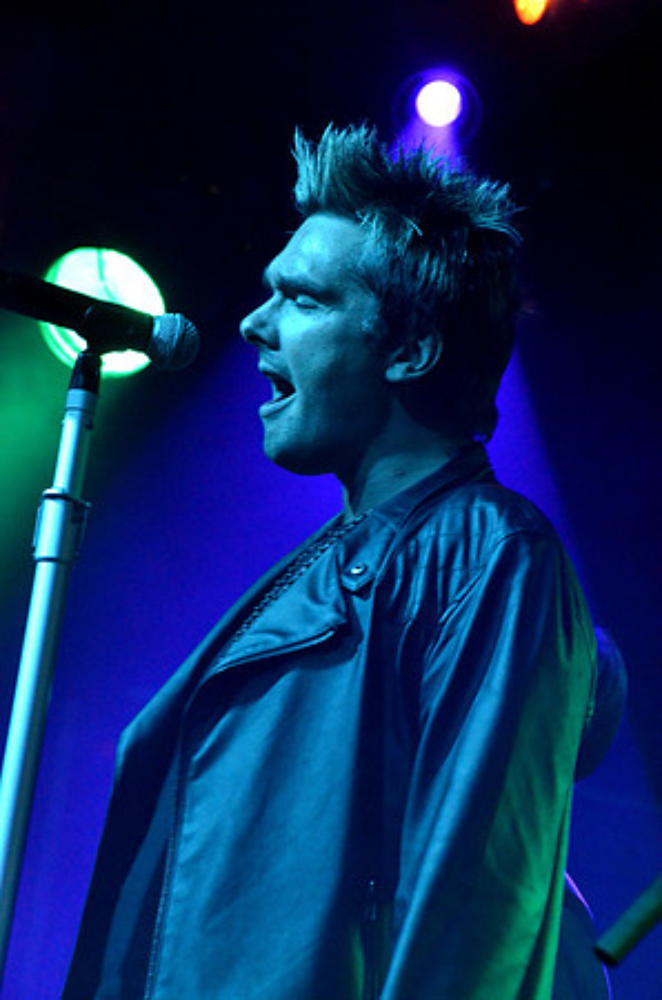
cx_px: 331
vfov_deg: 6.9
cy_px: 500
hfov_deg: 4.6
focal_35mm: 300
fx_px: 8313
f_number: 11
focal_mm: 200
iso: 6400
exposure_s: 1/60
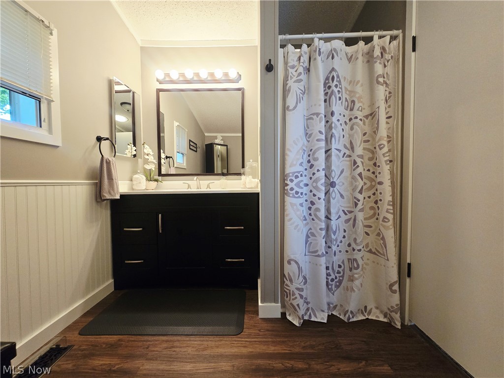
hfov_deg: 106.2
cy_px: 189
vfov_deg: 89.9
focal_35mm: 13
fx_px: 189
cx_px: 252
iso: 320
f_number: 2.2
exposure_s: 1/60
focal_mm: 2.2
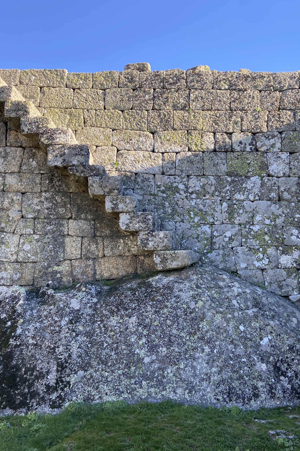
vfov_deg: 51.9
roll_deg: -2.0
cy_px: 220
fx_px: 462
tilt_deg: +7.0
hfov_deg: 35.9
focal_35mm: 37
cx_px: 161
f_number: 1.8
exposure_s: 1/446
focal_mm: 4.25
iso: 32
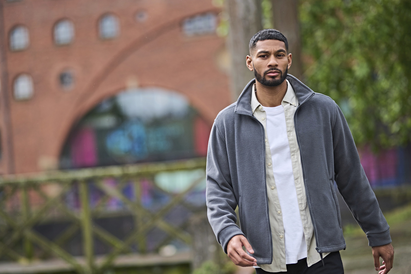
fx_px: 1119
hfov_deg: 20.8
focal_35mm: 98
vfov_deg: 14.0
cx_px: 180
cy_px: 142
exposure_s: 1/5000
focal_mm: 85
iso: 400
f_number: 1.4
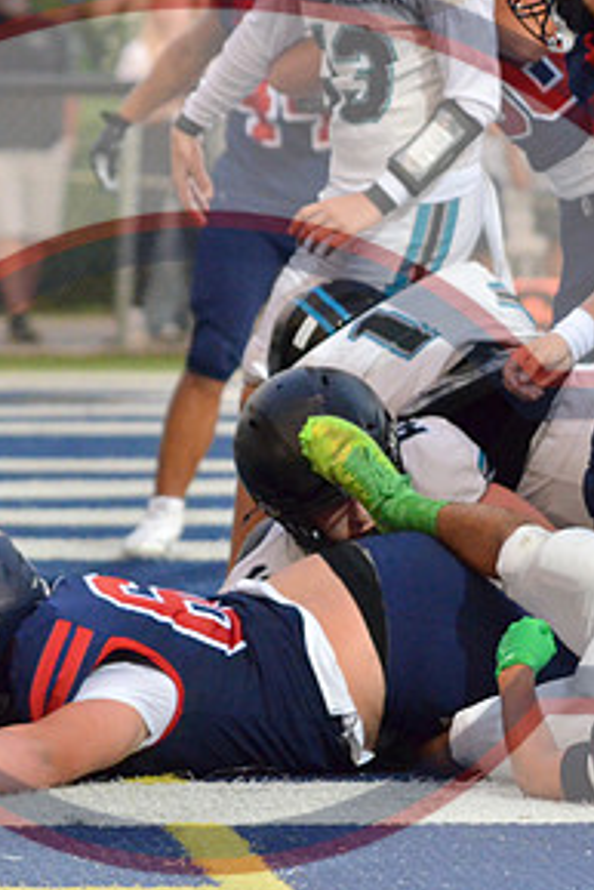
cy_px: 542
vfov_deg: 4.0
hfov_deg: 2.7
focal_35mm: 510
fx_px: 12606
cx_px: 191
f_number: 5
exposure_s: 1/500
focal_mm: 170
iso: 3200
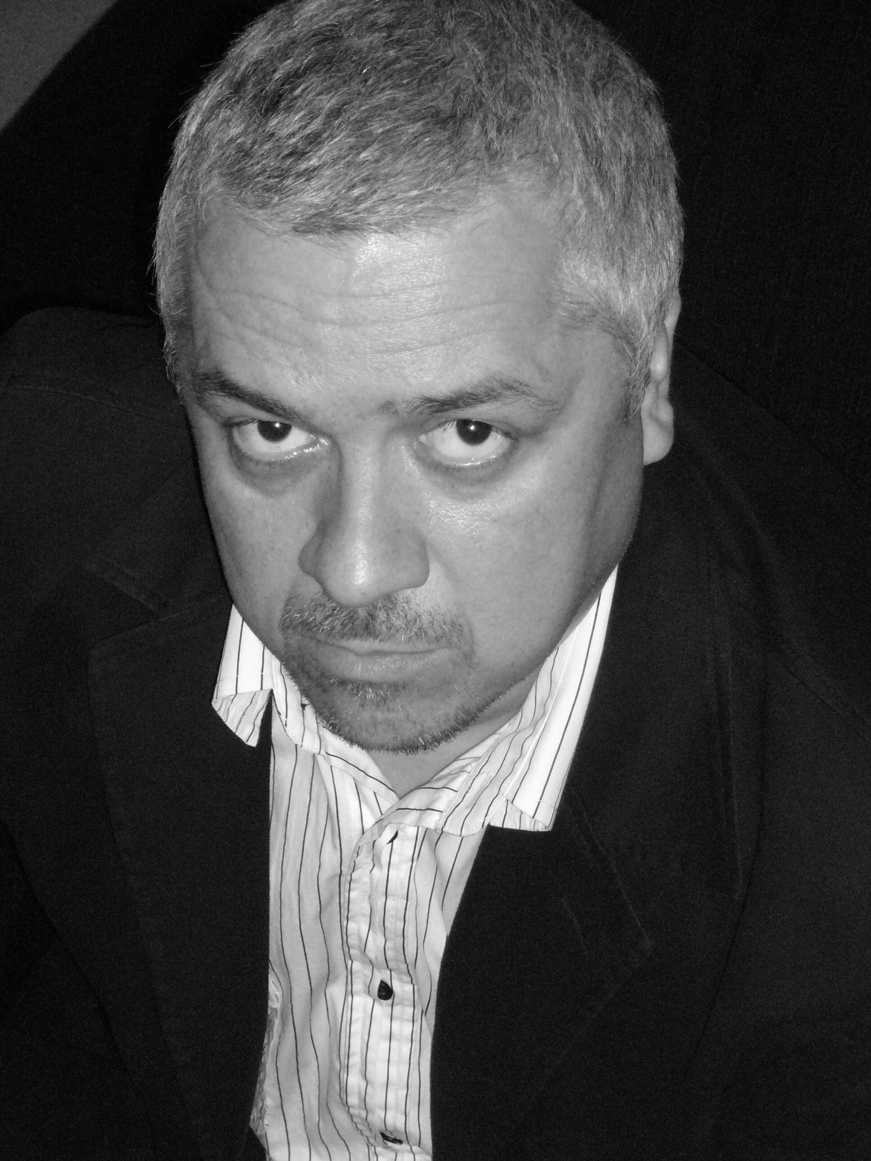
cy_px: 580
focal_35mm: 105
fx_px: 3523
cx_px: 436
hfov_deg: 14.1
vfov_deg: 18.7
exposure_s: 1/30
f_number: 5
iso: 250
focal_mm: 17.4
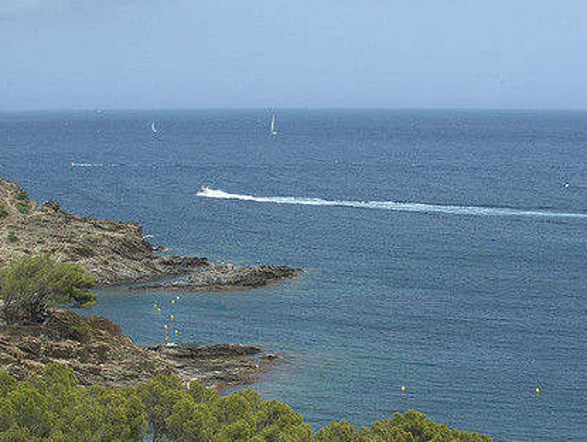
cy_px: 267
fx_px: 1595
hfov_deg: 20.8
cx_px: 358
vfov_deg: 15.7
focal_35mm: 94
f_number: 13
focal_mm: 70
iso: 640
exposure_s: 1/640
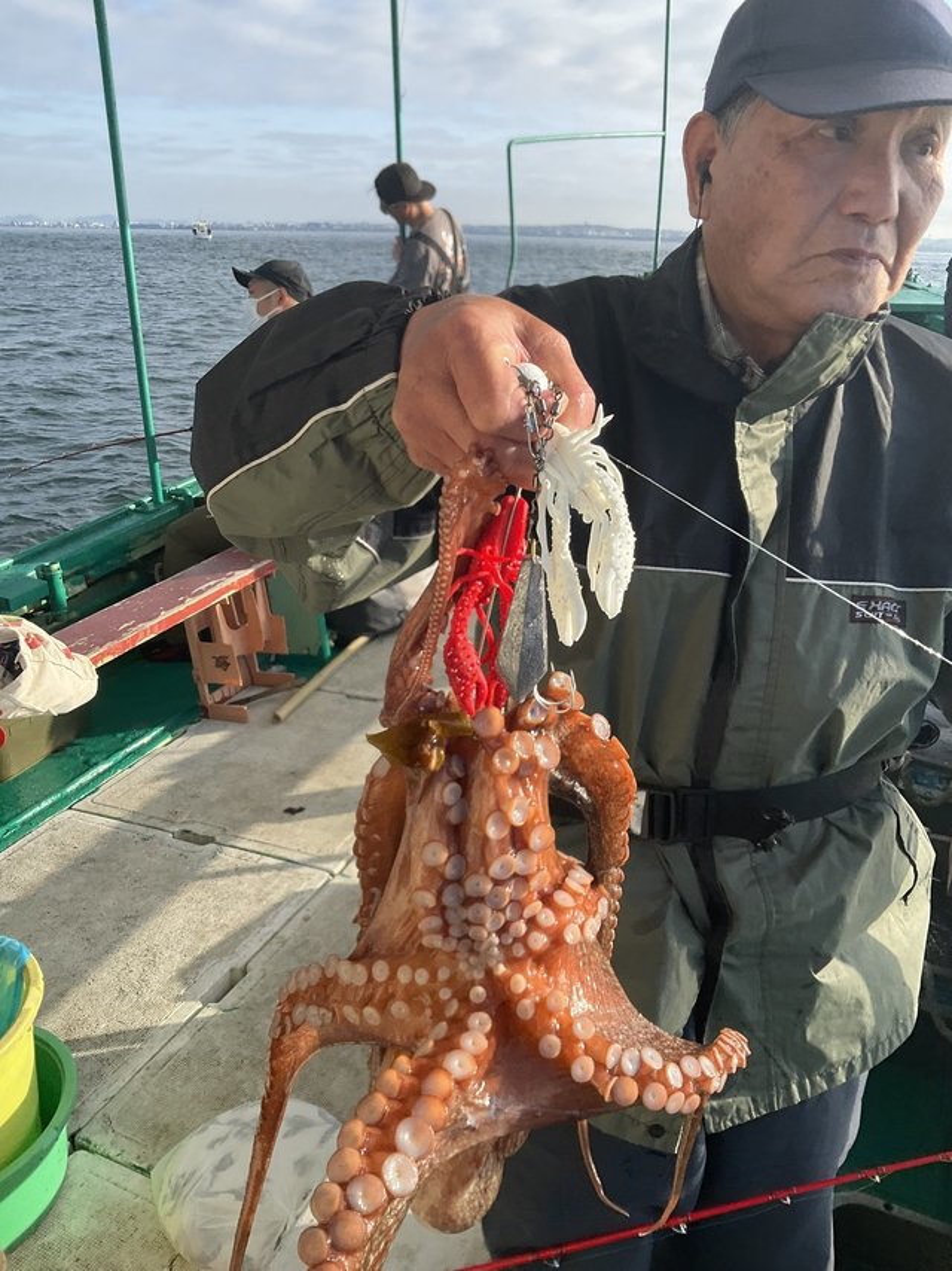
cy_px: 636
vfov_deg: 61.7
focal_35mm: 29
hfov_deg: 48.2
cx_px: 476
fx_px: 1064
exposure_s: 1/912
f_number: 1.8
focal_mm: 3
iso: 25
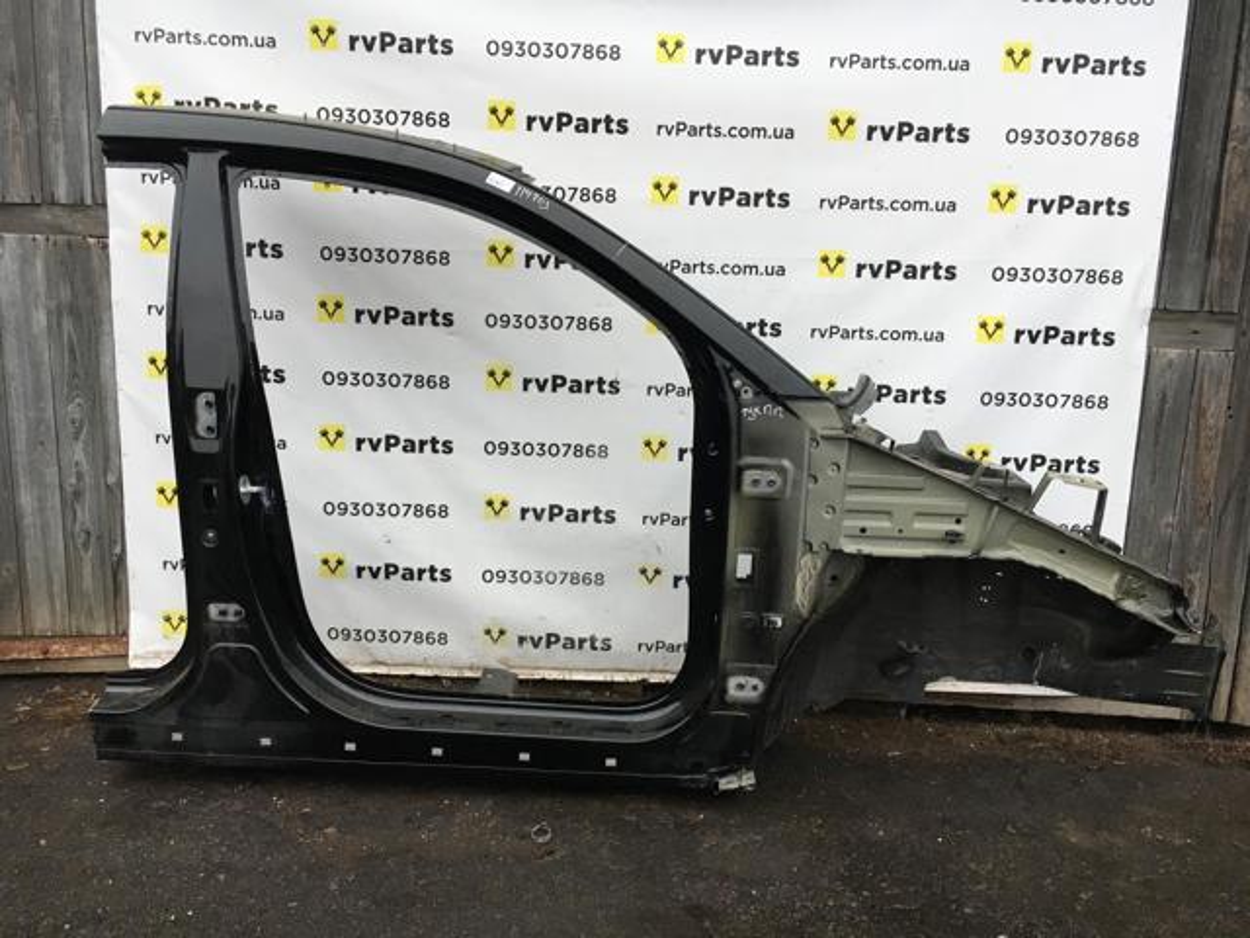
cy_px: 469
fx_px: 1047
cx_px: 625
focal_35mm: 29
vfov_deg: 48.2
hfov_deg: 61.7
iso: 32
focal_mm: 4.15
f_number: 2.2
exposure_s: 1/33
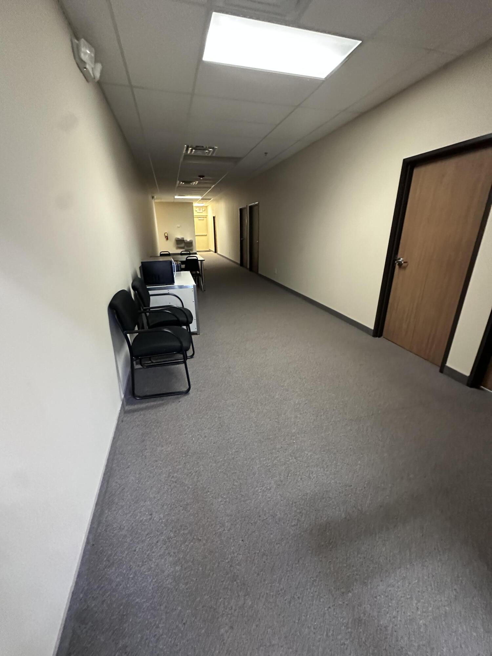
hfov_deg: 85.7
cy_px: 328
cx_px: 246
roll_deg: -2.6
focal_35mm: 14
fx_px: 265
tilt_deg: -16.7
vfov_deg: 102.1
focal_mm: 2.22
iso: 800
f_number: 2.2
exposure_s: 1/60
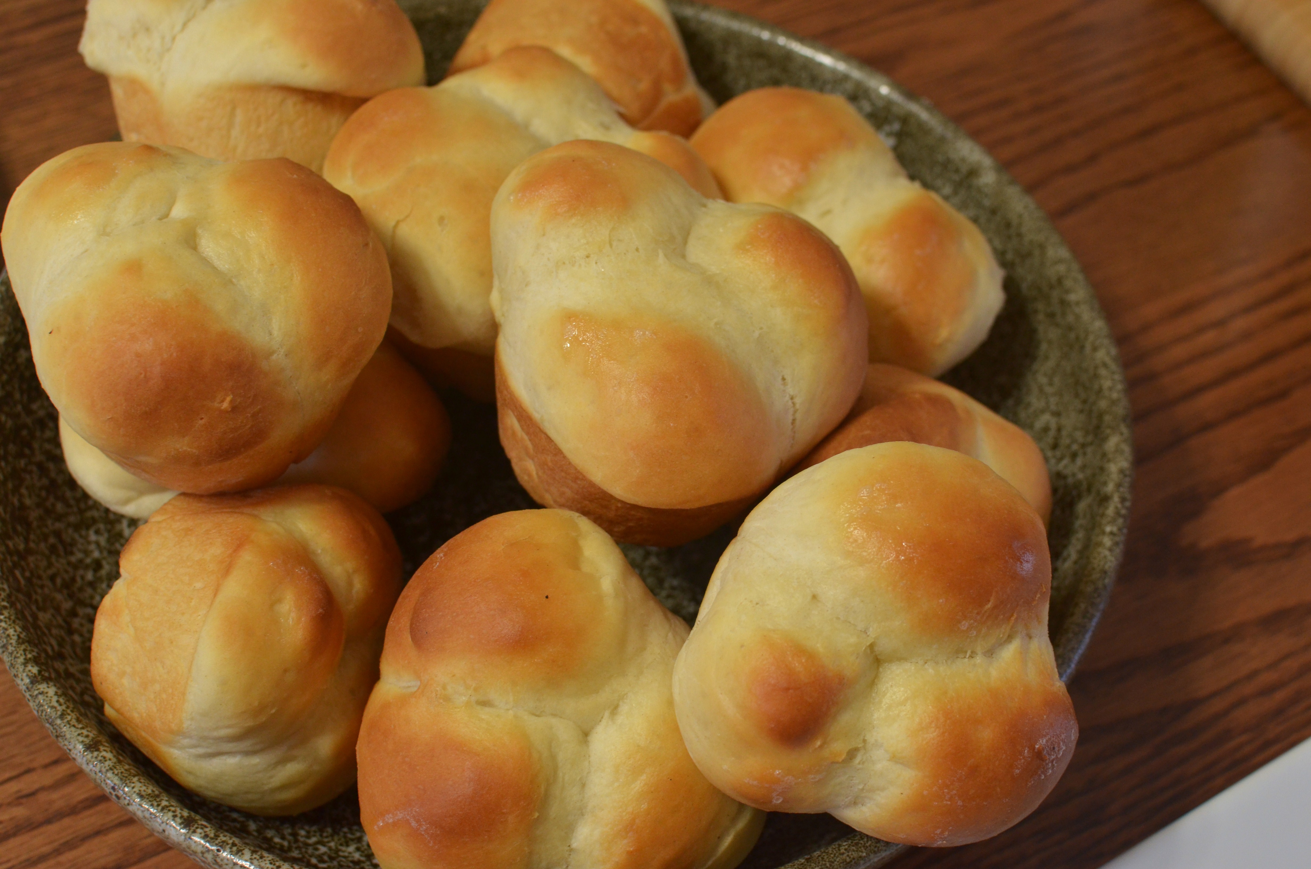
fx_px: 1908
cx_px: 656
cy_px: 434
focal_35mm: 52
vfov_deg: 25.6
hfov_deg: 37.9
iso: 1000
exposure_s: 1/40
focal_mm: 35
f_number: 5.6
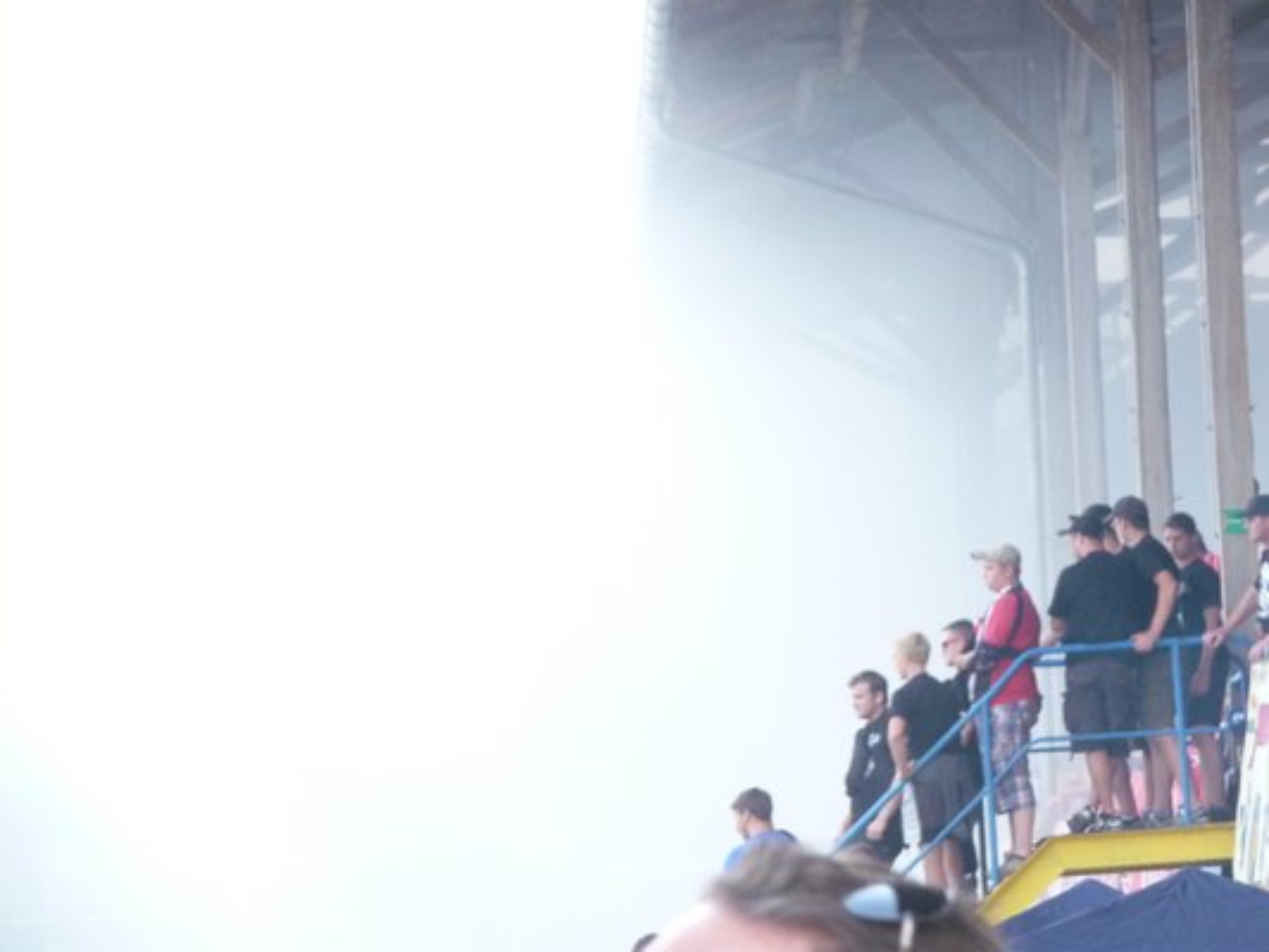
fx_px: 7774
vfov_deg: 7.0
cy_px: 476
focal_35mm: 212
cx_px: 634
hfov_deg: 9.3
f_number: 4.8
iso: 400
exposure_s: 1/80
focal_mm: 36.4
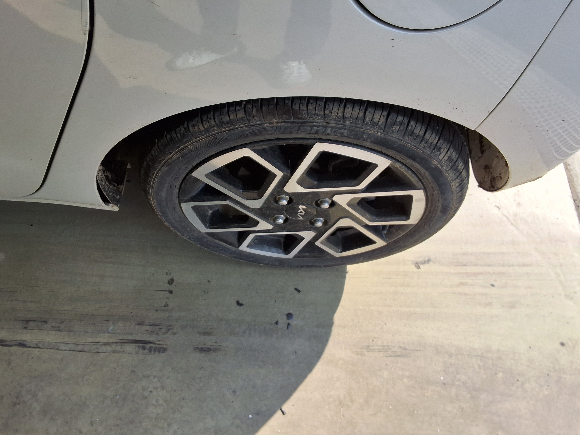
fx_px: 469
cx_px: 290
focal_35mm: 28
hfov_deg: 63.4
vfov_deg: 49.7
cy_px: 218
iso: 32
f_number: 1.9
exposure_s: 1/661
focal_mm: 2.91
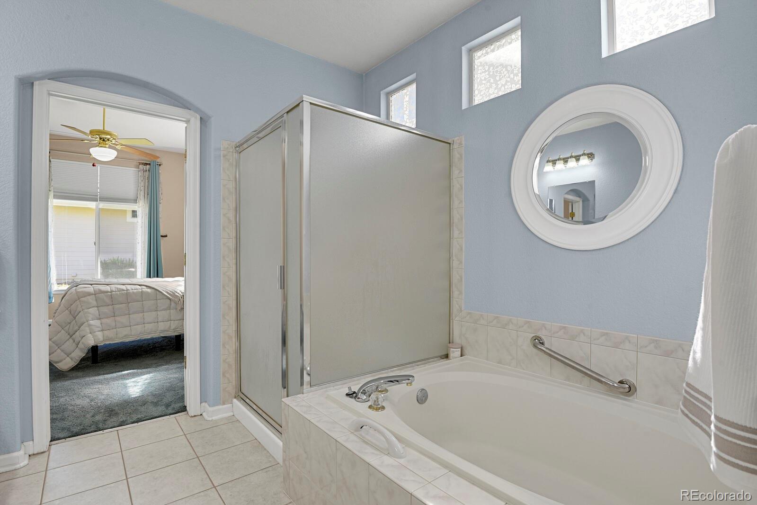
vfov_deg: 70.4
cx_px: 378
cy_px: 252
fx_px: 357
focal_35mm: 17
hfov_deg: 93.3
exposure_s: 1/1.25
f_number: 8
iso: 250
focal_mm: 17
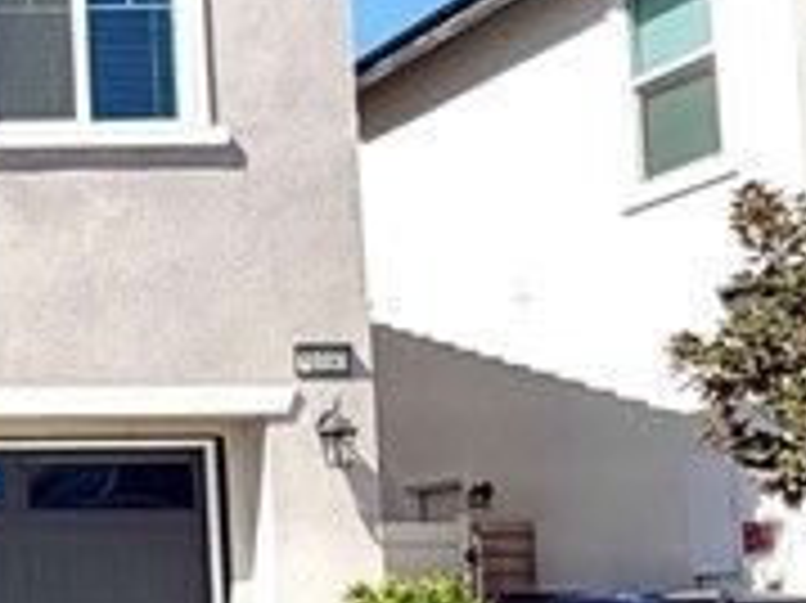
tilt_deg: +6.0
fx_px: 1861
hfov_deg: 18.8
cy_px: 472
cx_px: -644
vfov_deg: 18.3
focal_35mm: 80
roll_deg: +0.5
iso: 20
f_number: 2.2
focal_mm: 2.22
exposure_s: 1/985
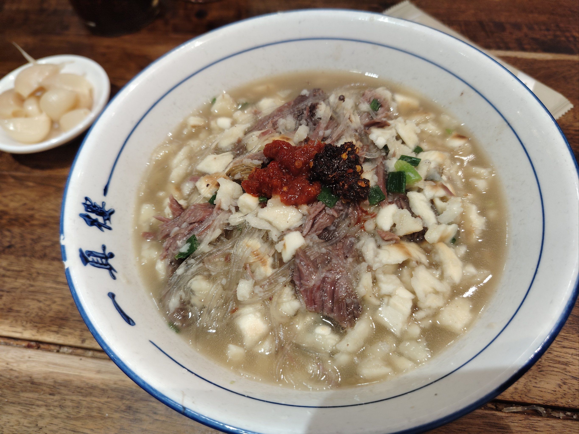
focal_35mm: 24
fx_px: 401
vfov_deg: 56.8
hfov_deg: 71.6
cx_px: 290
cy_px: 217
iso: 541
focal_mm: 5.25
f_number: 1.75
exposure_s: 1/50
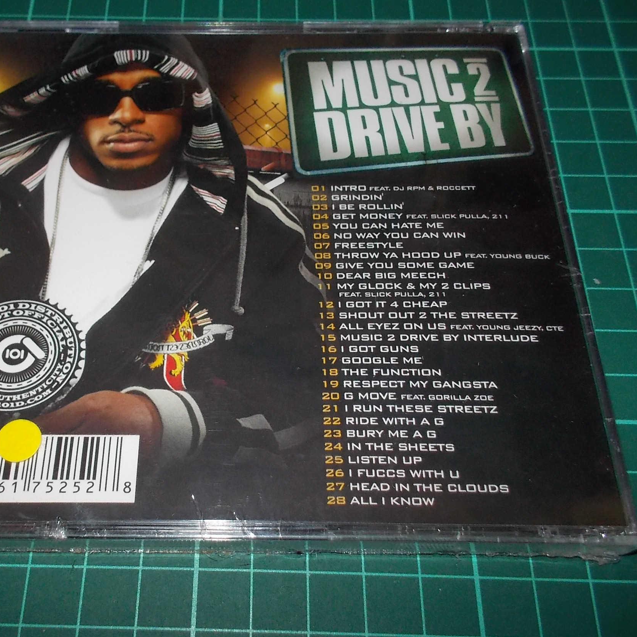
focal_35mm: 35
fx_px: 729
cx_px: 235
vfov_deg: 47.2
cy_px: 320
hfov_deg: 46.8
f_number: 3.3
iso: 200
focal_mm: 4.1
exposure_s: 1/30
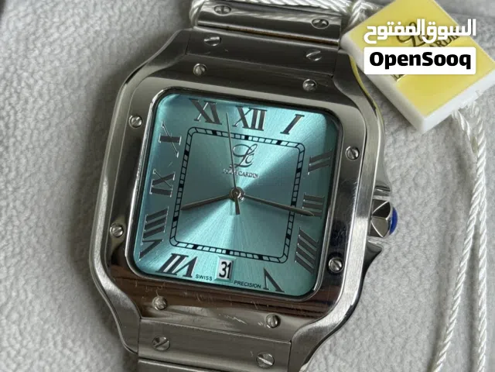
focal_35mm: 48
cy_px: 186
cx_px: 248
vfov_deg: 30.3
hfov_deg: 39.7
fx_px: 686
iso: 50
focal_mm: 6.76
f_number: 1.78
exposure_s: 1/121
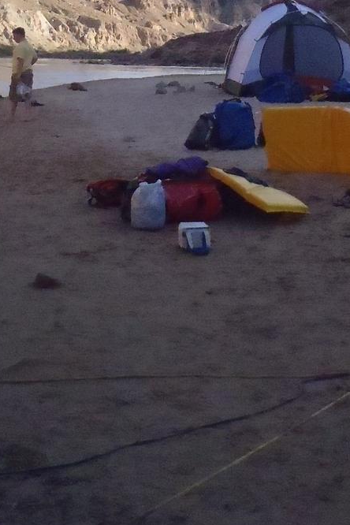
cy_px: 11
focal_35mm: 89
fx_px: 1298
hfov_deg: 15.3
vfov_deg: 22.1
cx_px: 131
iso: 800
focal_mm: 6.83
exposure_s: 1/250
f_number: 13
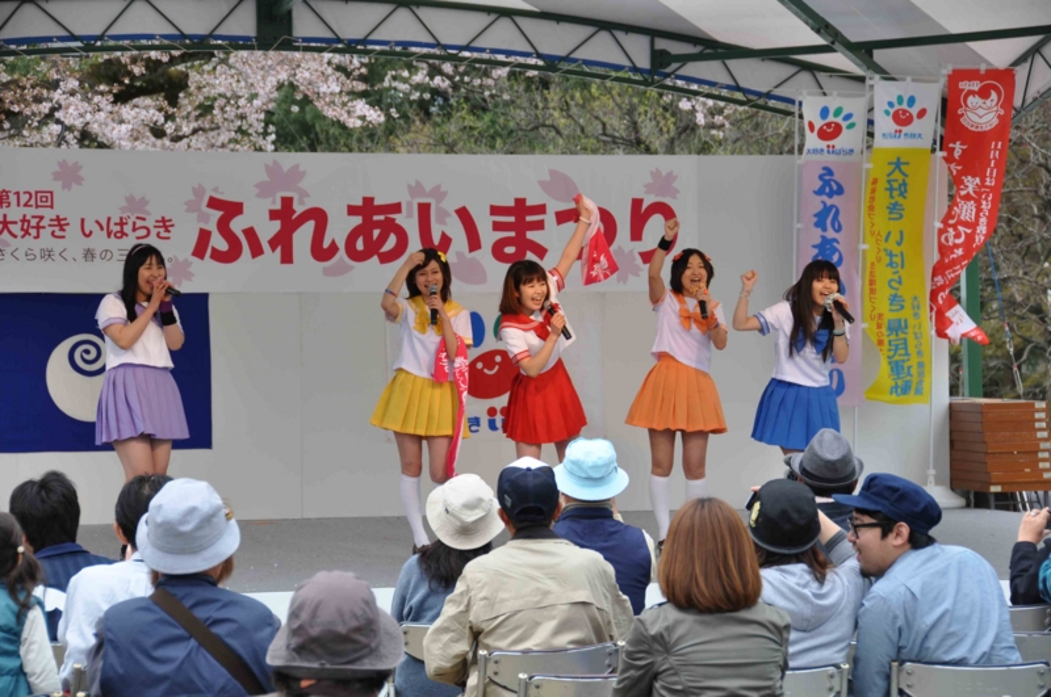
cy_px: 348
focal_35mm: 112
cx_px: 526
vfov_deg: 12.1
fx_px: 3280
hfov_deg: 18.2
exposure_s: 1/125
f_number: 5.6
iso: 200
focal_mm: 75
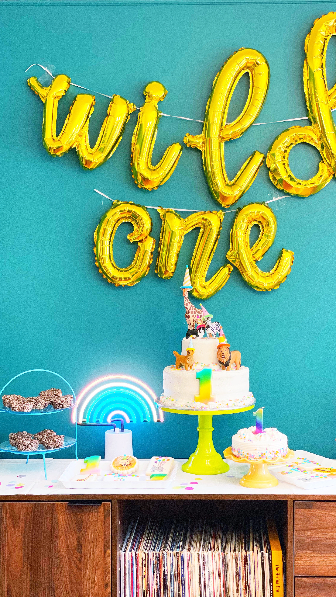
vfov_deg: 36.6
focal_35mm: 57
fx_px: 903
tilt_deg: -2.4
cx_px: 196
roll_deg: +0.2
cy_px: 300
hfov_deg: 21.1
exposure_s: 1/120
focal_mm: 6
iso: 250
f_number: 2
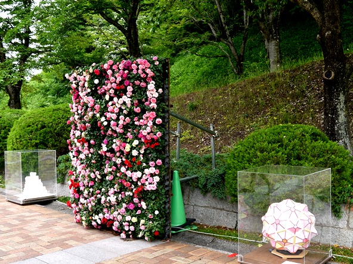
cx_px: 176
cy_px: 132
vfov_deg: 36.8
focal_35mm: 39
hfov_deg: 47.9
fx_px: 398
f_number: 4.5
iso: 160
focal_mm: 14
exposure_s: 1/160
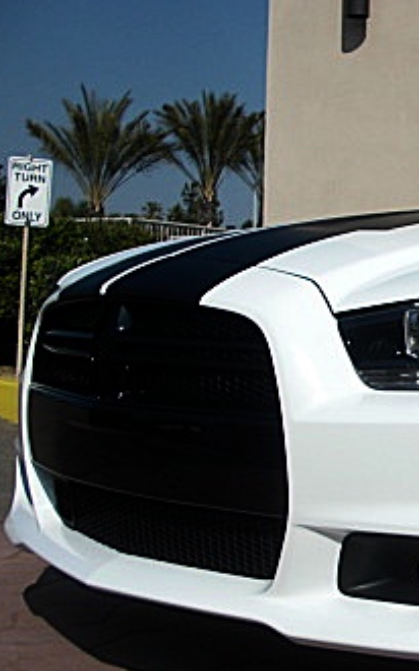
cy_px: 423
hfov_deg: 16.4
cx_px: 588
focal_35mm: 74
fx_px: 1353
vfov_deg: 27.8
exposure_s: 1/250
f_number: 7.9
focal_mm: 6.3
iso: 50
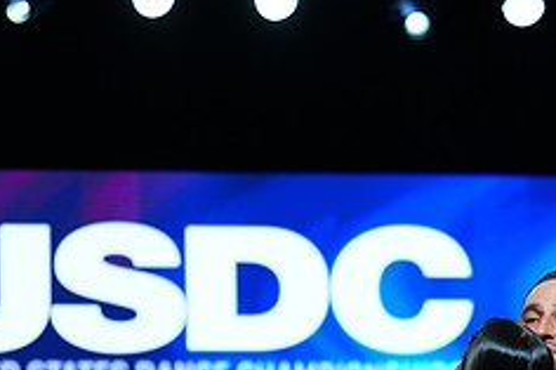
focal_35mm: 172
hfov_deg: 11.9
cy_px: 584
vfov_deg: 7.8
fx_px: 2655
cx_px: 439
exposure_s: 1/400
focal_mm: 70
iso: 500
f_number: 2.8
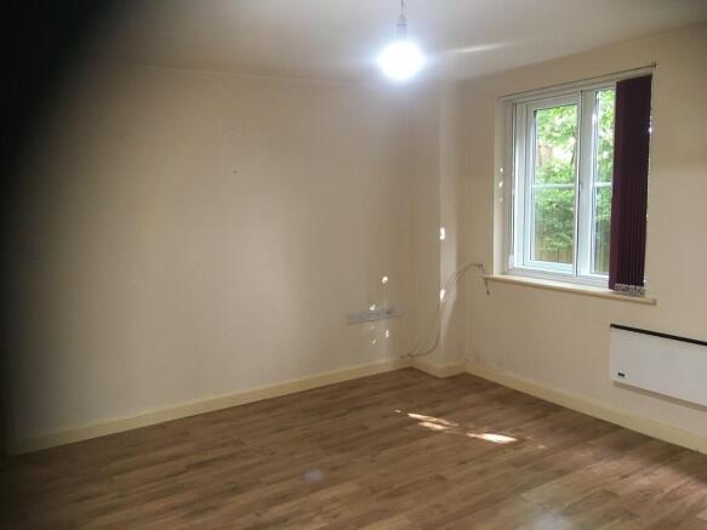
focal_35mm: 29
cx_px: 354
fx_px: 592
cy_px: 265
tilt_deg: -6.3
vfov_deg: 48.2
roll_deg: +0.7
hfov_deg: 61.7
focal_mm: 4.15
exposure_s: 1/33
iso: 125
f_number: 2.2
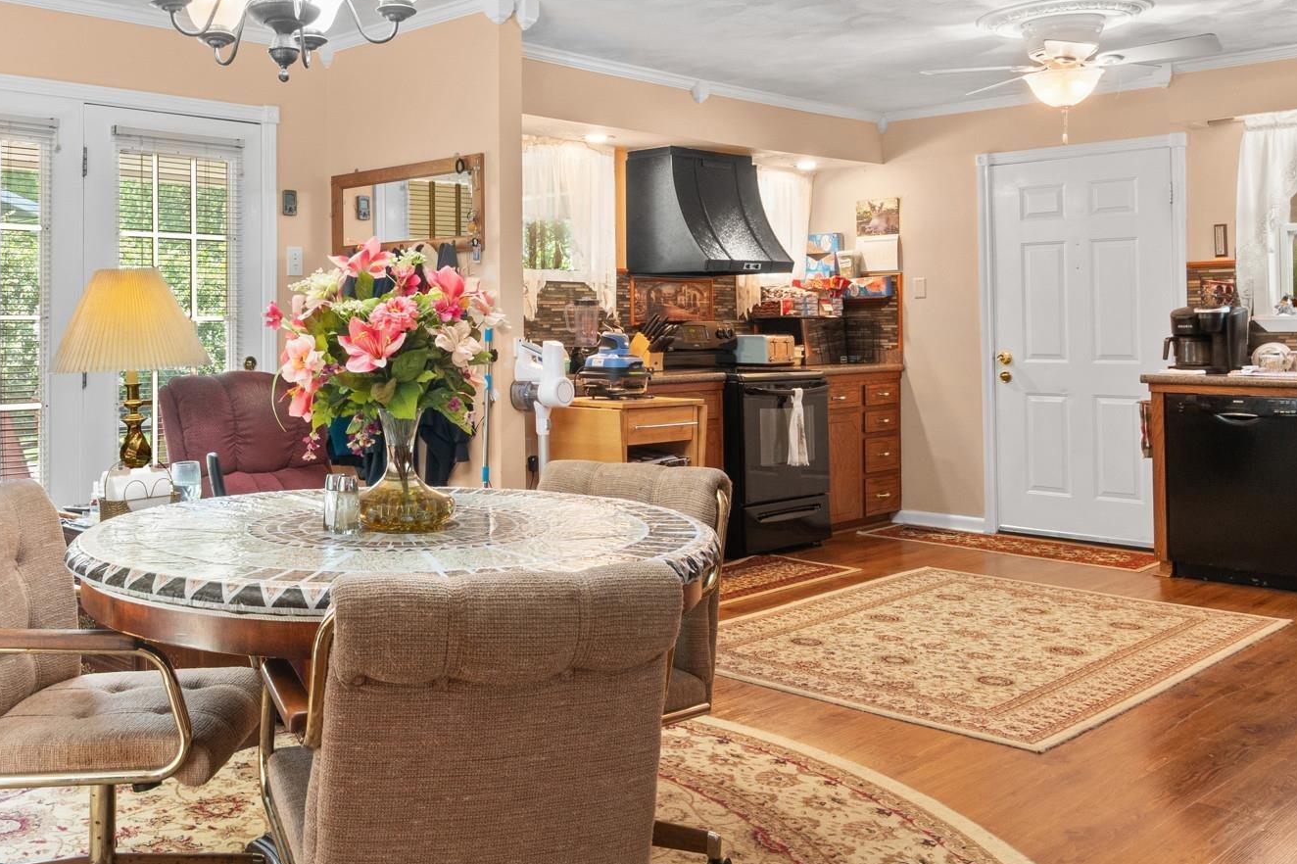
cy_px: 339
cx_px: 451
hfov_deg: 54.9
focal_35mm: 34
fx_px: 1225
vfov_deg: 38.7
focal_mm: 12
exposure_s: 1/1.67
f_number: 9
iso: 250
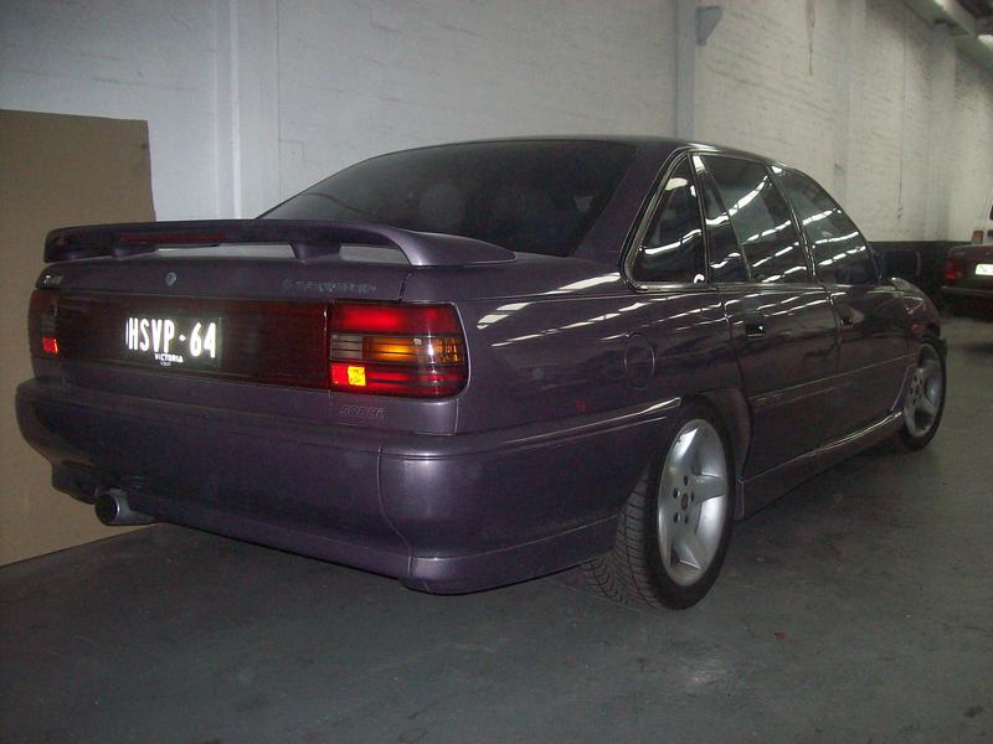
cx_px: 496
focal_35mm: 36
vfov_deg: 39.7
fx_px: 1033
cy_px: 372
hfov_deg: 51.4
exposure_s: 1/64
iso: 200
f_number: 2.7
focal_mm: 6
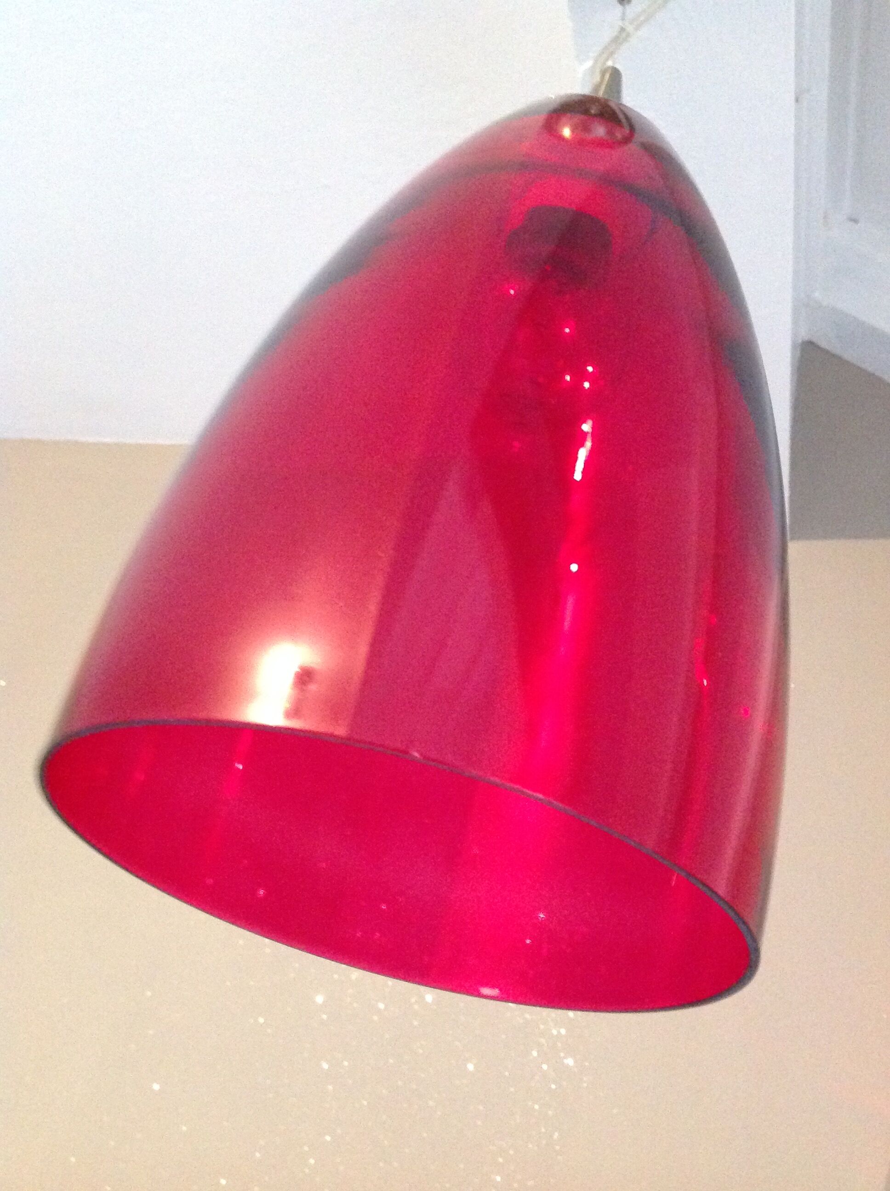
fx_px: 1203
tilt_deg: +31.0
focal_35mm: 35
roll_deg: -13.5
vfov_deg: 52.7
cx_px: 445
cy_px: 596
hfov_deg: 40.6
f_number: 2.4
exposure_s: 1/15
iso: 640
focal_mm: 4.28
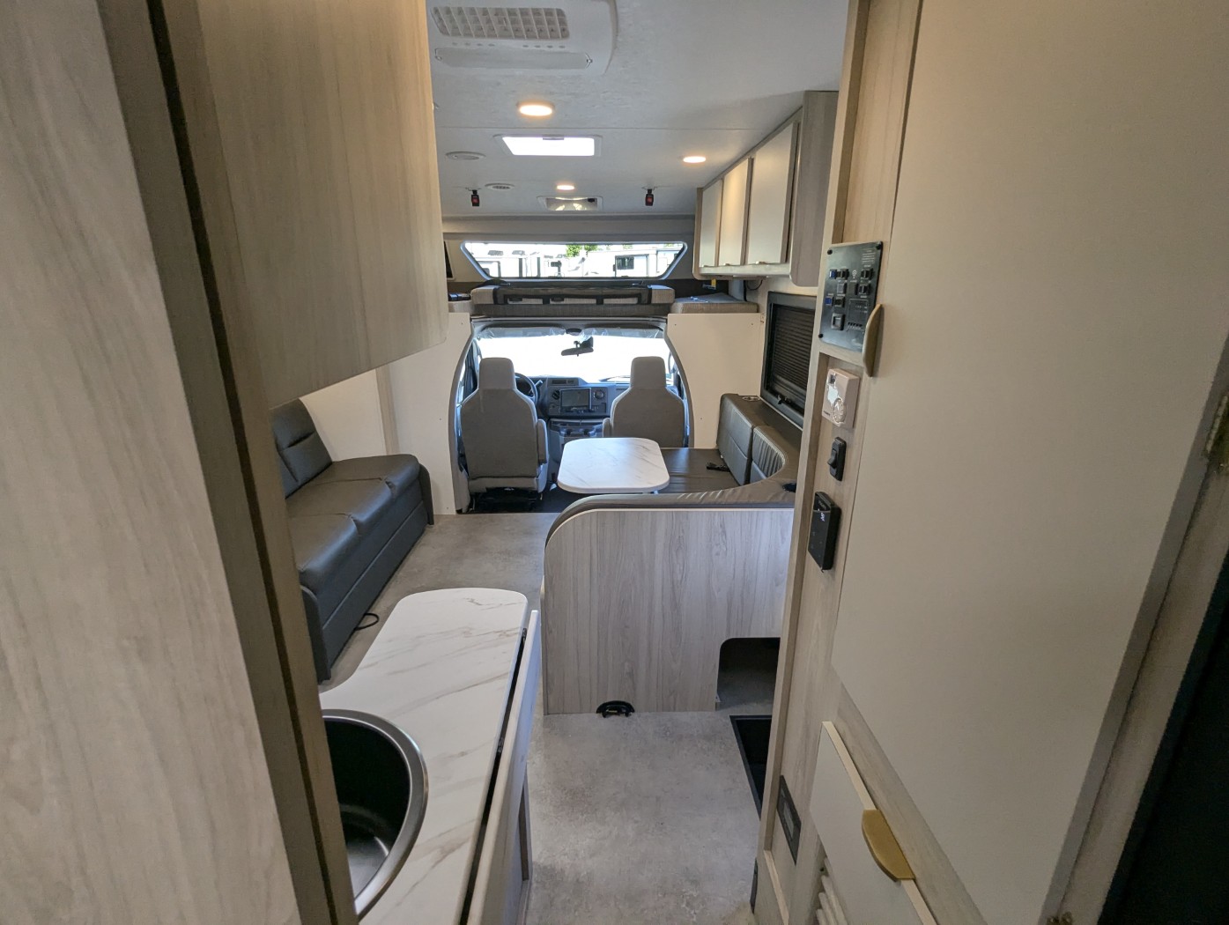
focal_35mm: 16
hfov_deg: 94.4
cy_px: 462
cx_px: 614
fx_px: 569
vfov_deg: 78.2
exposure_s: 1/178
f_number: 2.2
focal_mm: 2.35
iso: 220
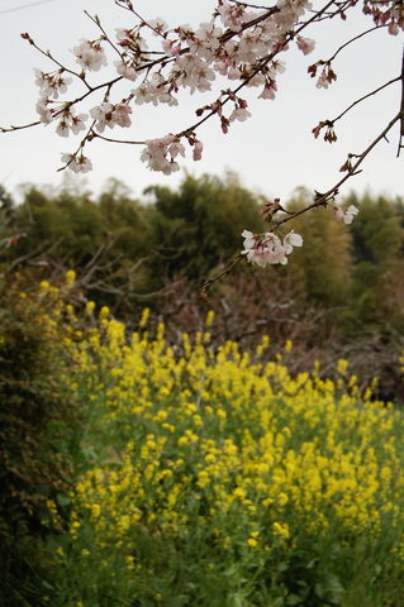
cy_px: 304
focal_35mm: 60
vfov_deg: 33.4
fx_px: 1012
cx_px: 202
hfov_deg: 22.6
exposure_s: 1/250
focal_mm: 40
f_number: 8
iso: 200
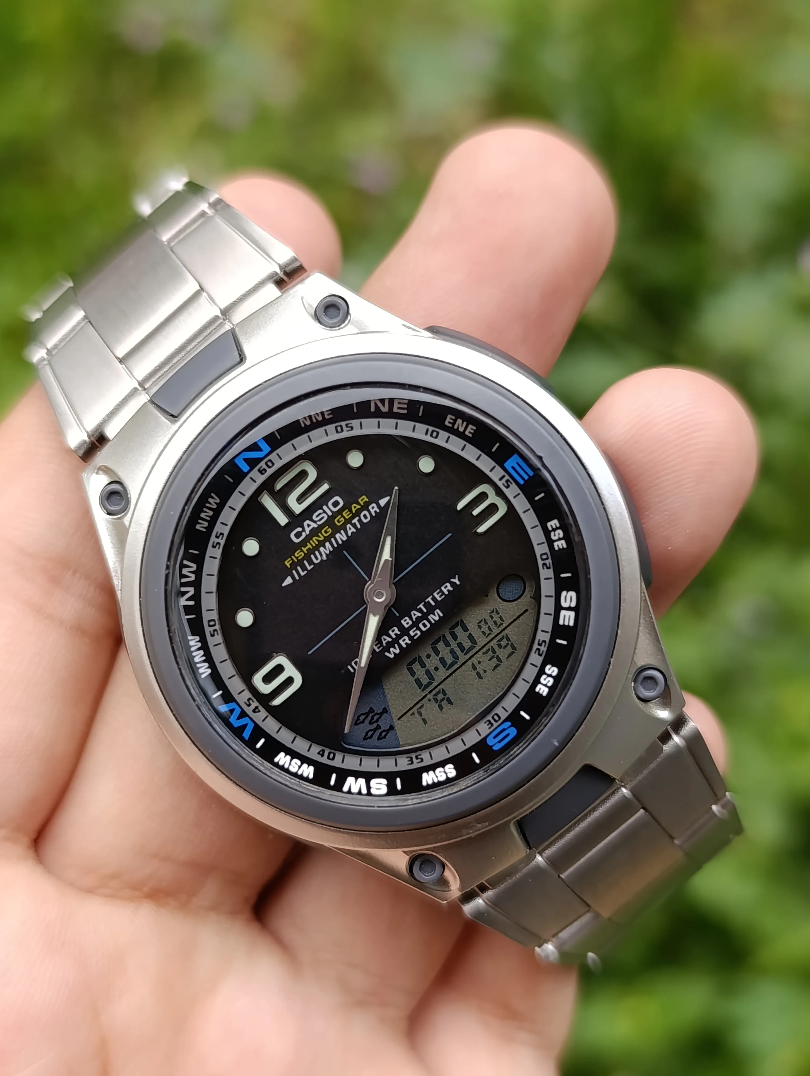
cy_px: 538
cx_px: 405
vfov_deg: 73.8
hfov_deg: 59.0
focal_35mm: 23
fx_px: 716
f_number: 1.6
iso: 64
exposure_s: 1/120
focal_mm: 6.14
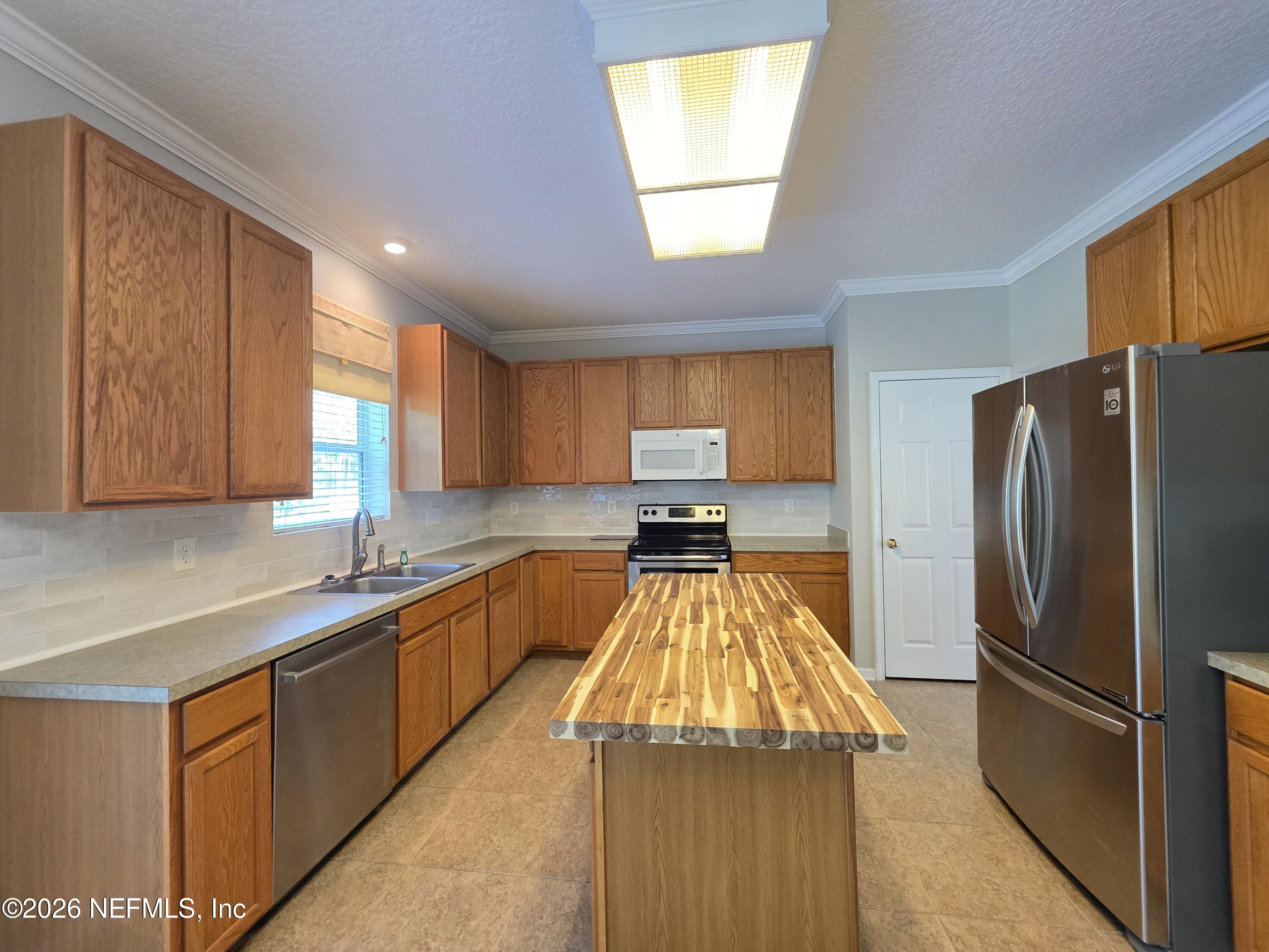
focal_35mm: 13
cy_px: 476
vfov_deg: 89.9
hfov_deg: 106.2
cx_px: 634
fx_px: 477
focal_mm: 2.2
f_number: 1.9
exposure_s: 1/60
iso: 250
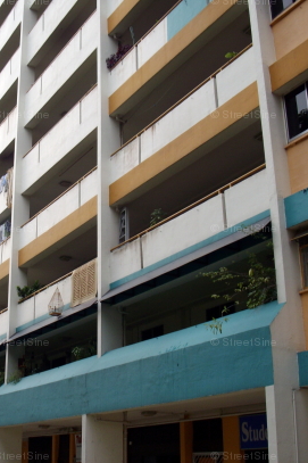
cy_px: 230
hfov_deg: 25.6
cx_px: 68
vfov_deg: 38.2
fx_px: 668
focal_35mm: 52
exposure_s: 1/80
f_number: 5.6
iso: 80
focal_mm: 6.2
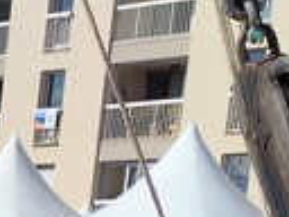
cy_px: 608
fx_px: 1603
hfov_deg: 8.5
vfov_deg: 7.1
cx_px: -605
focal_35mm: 192
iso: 50
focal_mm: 5.59
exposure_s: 1/4568
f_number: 1.88
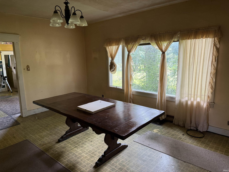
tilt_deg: -8.8
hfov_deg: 71.6
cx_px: 114
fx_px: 159
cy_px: 86
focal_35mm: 24
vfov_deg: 56.8
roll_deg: +0.4
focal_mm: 6.76
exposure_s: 1/121
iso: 200
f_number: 1.78
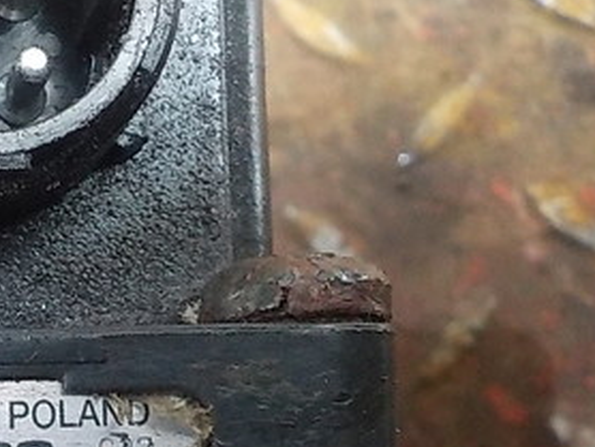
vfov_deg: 20.9
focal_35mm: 69
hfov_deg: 26.3
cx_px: -36
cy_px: 394
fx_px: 1187
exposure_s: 1/13
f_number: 3.3
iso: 800
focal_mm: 4.1
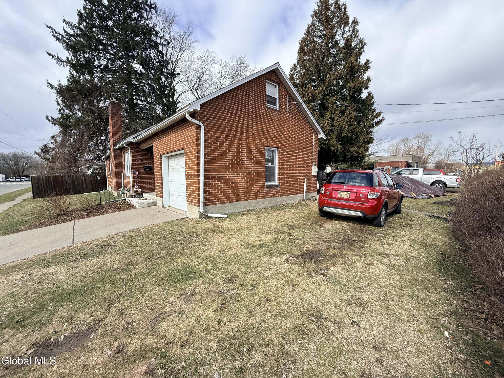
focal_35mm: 14
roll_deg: +1.6
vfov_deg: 85.7
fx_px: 204
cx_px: 252
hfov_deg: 102.1
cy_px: 189
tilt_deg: +1.3
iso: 50
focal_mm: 2.22
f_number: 2.2
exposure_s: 1/864
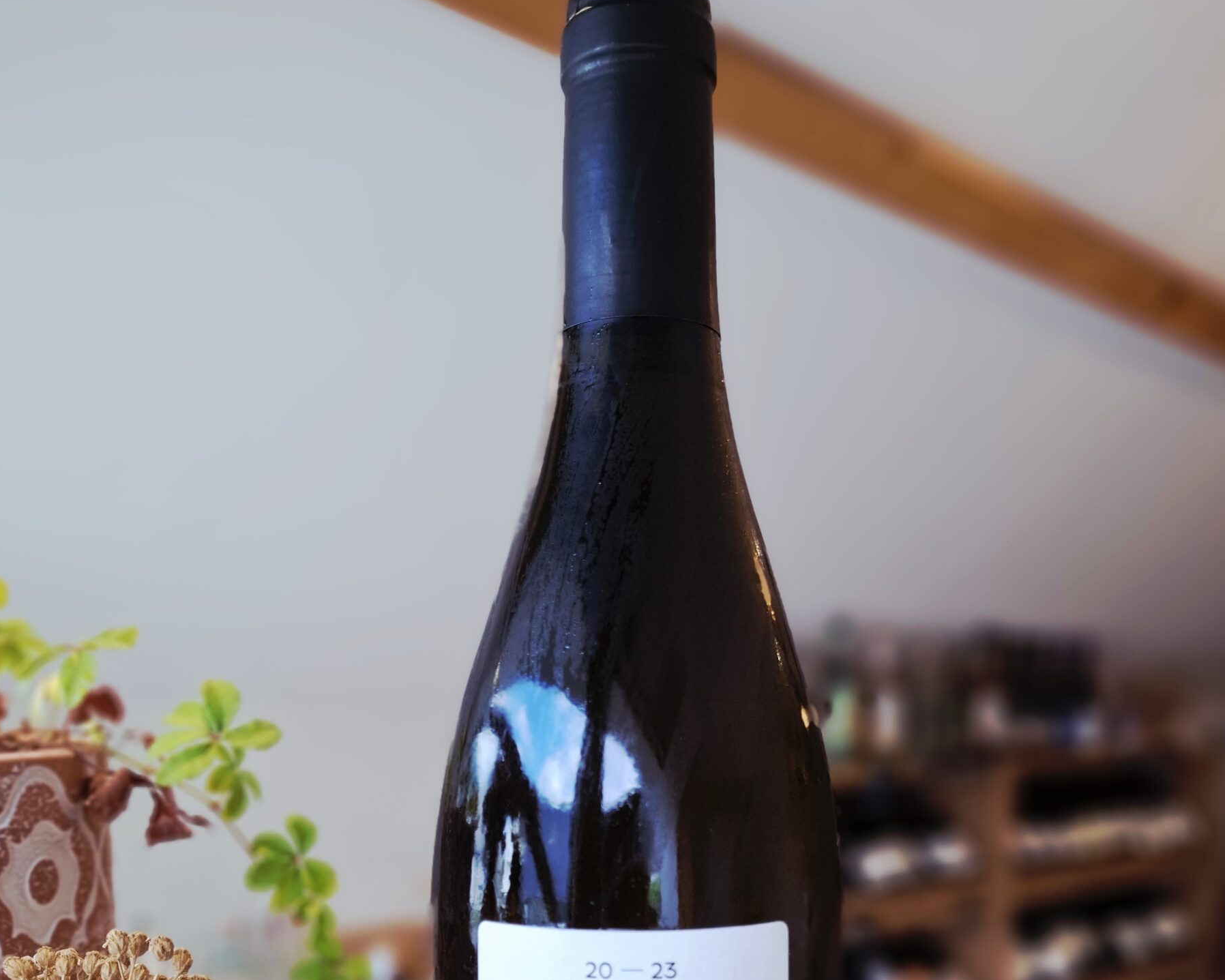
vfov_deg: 43.4
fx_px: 1160
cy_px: 803
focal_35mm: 32
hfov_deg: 55.7
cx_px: 630
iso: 100
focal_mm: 5.54
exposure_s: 1/100
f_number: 1.8
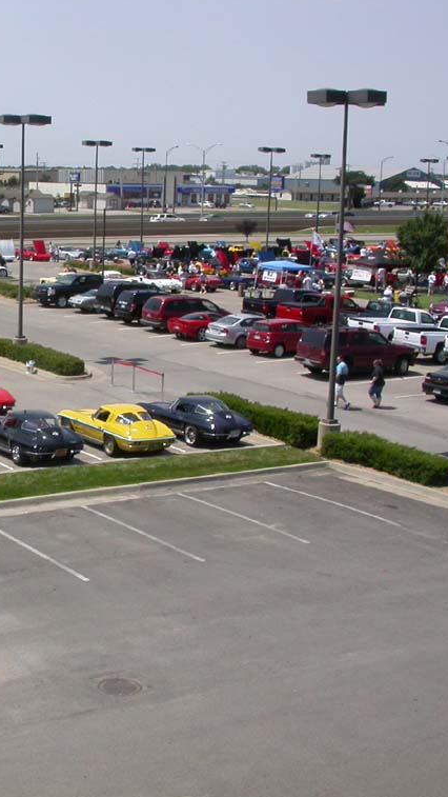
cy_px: 400
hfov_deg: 20.5
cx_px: -45
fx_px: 1182
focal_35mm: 56
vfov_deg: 37.2
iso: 100
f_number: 7.5
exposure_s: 1/416
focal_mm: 7.85
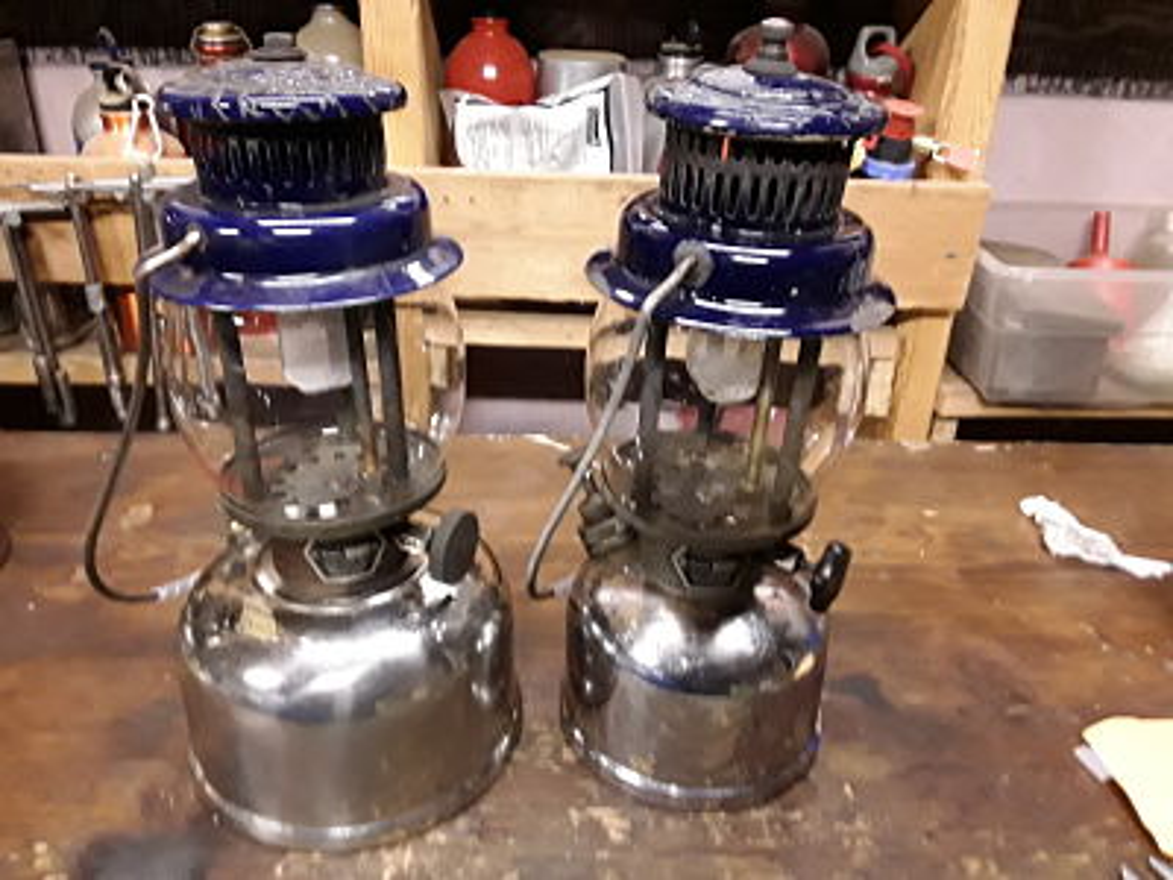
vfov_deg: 51.4
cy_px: 440
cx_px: 586
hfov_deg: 65.3
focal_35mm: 27
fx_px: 915
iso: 320
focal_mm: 2.91
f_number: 1.9
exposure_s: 1/15
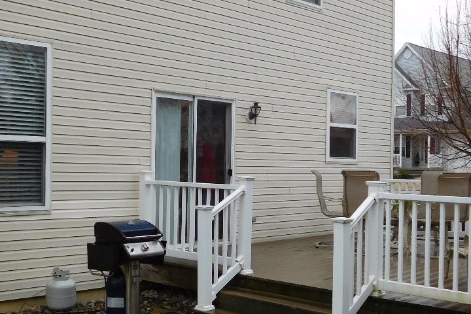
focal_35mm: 52
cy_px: 165
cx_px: 227
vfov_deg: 26.0
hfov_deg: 38.2
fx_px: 680
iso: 125
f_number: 3.4
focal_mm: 4.5
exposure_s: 1/400
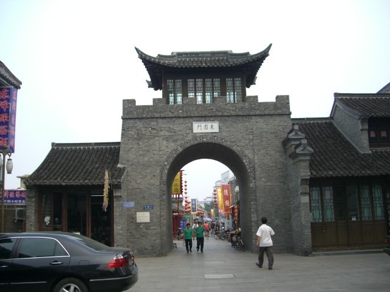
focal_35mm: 38
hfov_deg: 49.0
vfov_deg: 37.7
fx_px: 428
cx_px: 195
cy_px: 146
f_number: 2.8
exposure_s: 1/500
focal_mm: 7.9
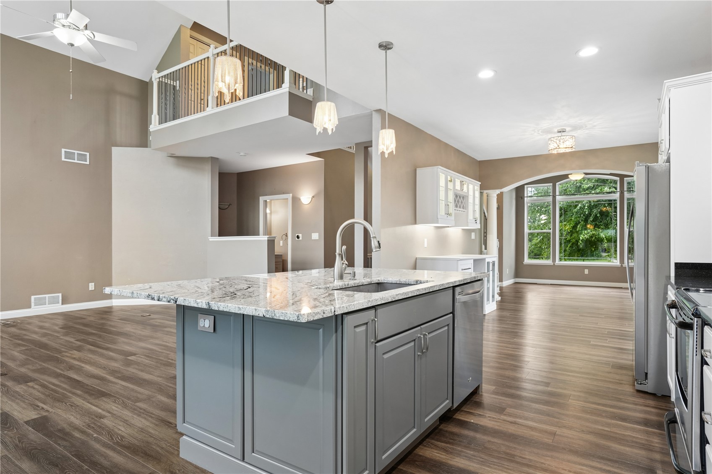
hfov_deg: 84.0
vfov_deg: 61.9
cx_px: 356
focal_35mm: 20
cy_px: 237
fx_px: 395
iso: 800
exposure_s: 1/20
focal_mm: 20
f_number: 9
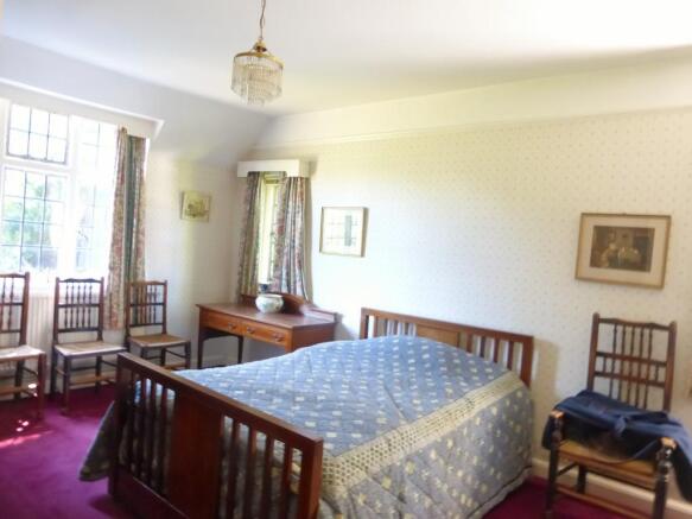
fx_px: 480
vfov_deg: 56.8
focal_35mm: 24
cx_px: 346
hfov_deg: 71.6
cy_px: 260
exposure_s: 1/8
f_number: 3.3
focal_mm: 4.3
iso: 400
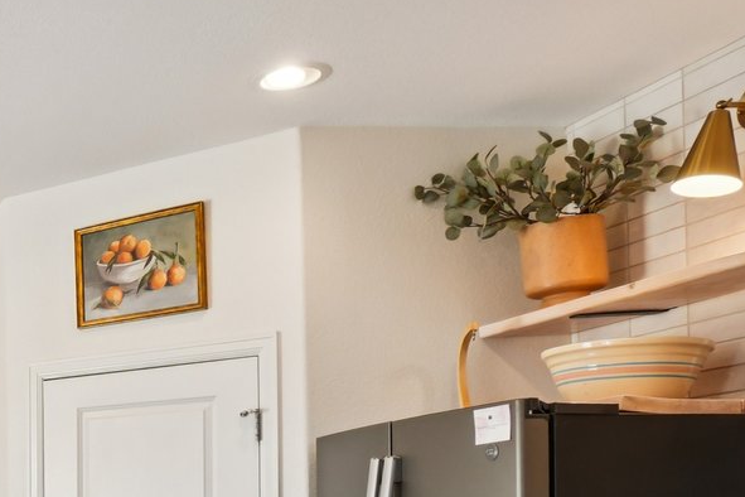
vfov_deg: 24.1
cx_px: -301
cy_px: 562
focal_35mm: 52
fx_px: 1076
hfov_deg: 28.6
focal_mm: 10
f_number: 8
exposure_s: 1/20
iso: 400
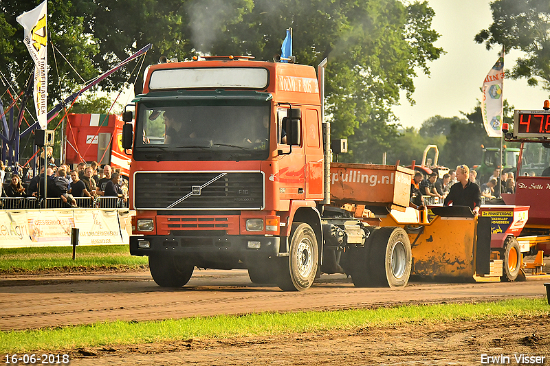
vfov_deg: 5.5
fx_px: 3780
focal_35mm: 248
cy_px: 183
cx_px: 275
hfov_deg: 8.3
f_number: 5.6
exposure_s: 1/6400
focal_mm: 165
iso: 1250
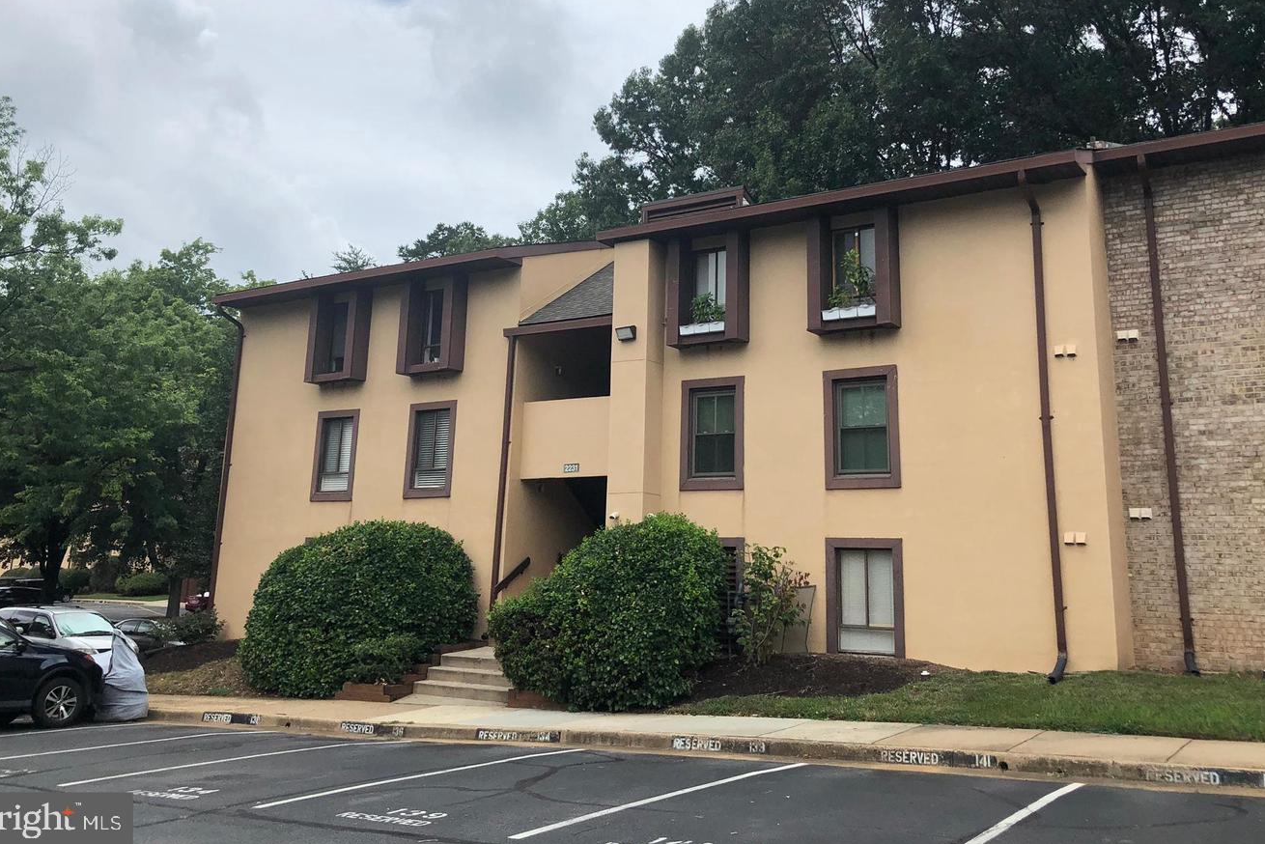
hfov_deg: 58.7
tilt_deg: +13.0
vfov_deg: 40.9
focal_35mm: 32
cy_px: 326
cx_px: 659
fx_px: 1125
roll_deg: -1.7
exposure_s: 1/2703
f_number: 1.8
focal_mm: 3.99
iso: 25
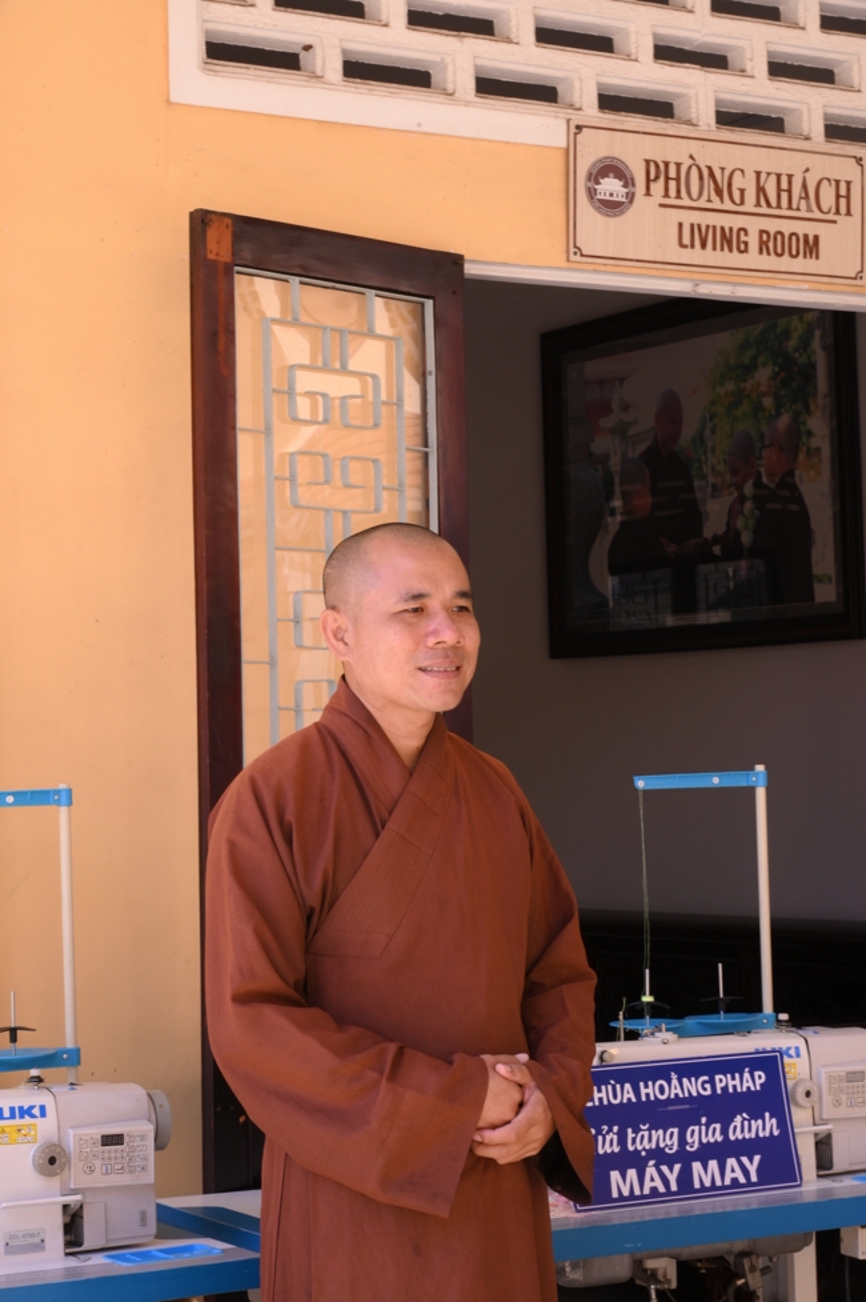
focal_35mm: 78
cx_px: 433
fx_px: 2818
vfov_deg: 26.0
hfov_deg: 17.5
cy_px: 651
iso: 800
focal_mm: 78
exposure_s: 1/50
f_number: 16
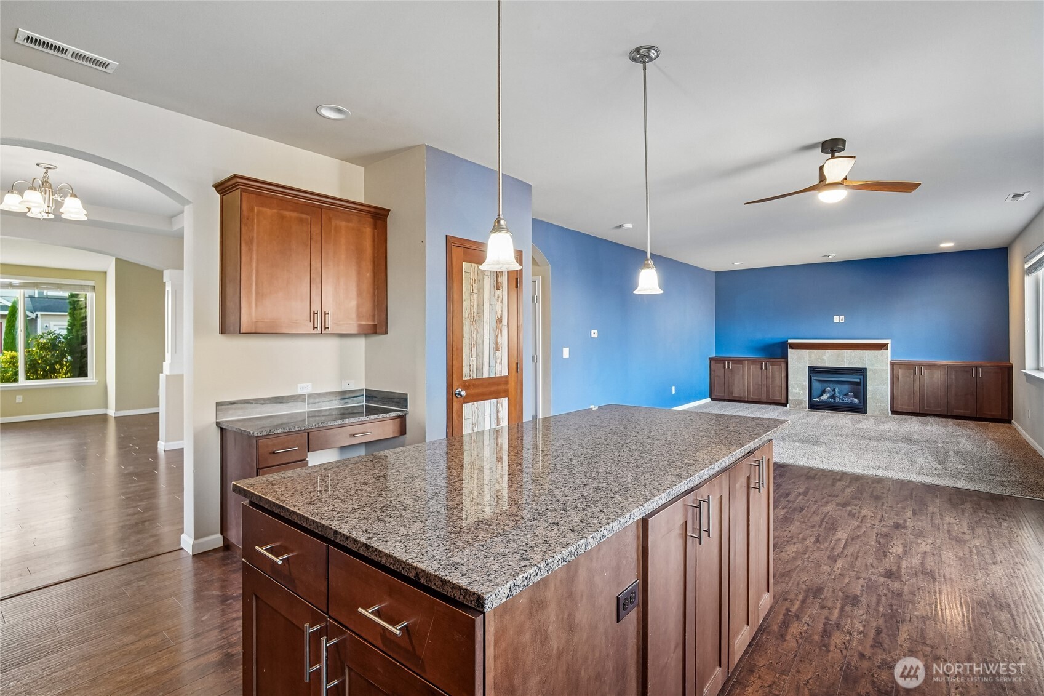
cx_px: 522
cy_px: 348
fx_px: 464
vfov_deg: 73.7
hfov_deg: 96.7
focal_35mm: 16
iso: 1600
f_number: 8
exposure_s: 1/15
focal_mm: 16
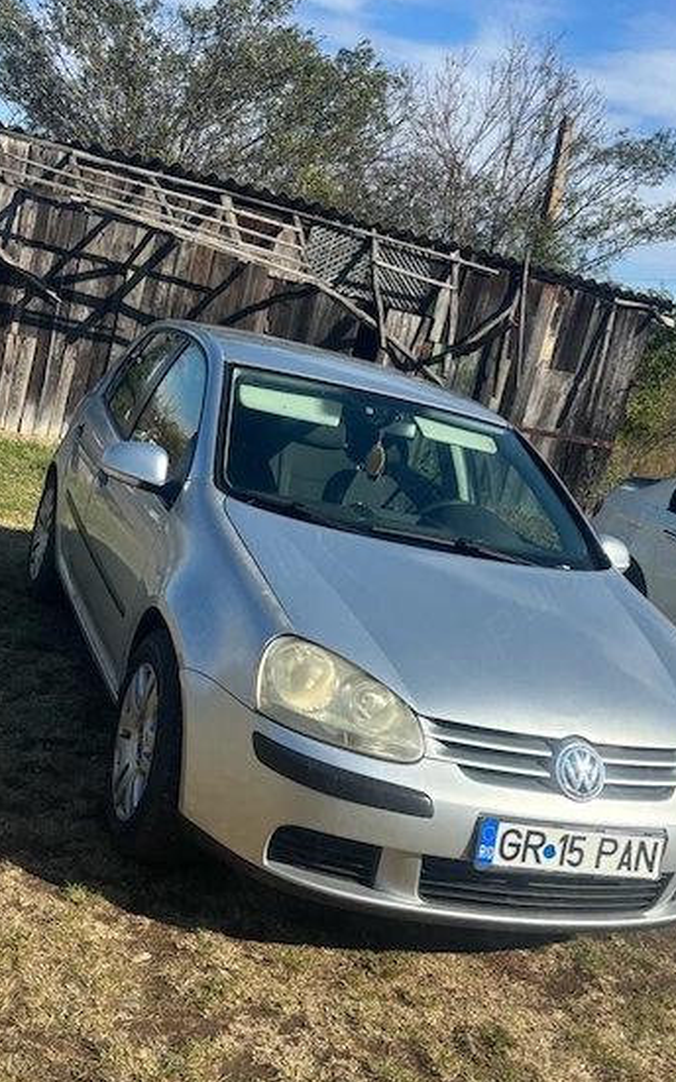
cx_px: 379
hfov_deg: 31.9
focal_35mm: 40
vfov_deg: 49.2
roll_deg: -15.0
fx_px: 1180
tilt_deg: -12.4
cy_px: 597
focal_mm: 5.96
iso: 50
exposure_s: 1/2639
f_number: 1.6
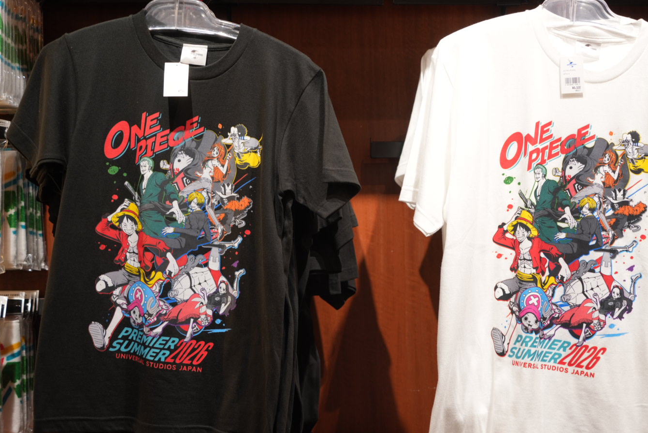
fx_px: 847
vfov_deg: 28.7
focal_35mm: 47
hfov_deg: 41.8
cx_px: 360
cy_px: 231
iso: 250
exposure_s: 1/40
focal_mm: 39
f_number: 3.2
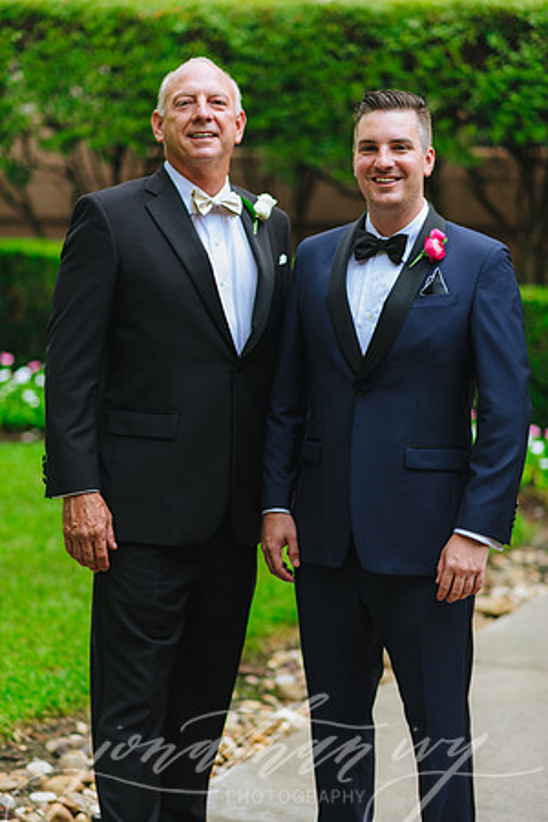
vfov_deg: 23.9
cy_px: 411
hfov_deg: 16.1
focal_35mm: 85
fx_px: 1941
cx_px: 274
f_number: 2.2
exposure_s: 1/320
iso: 400
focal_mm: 85
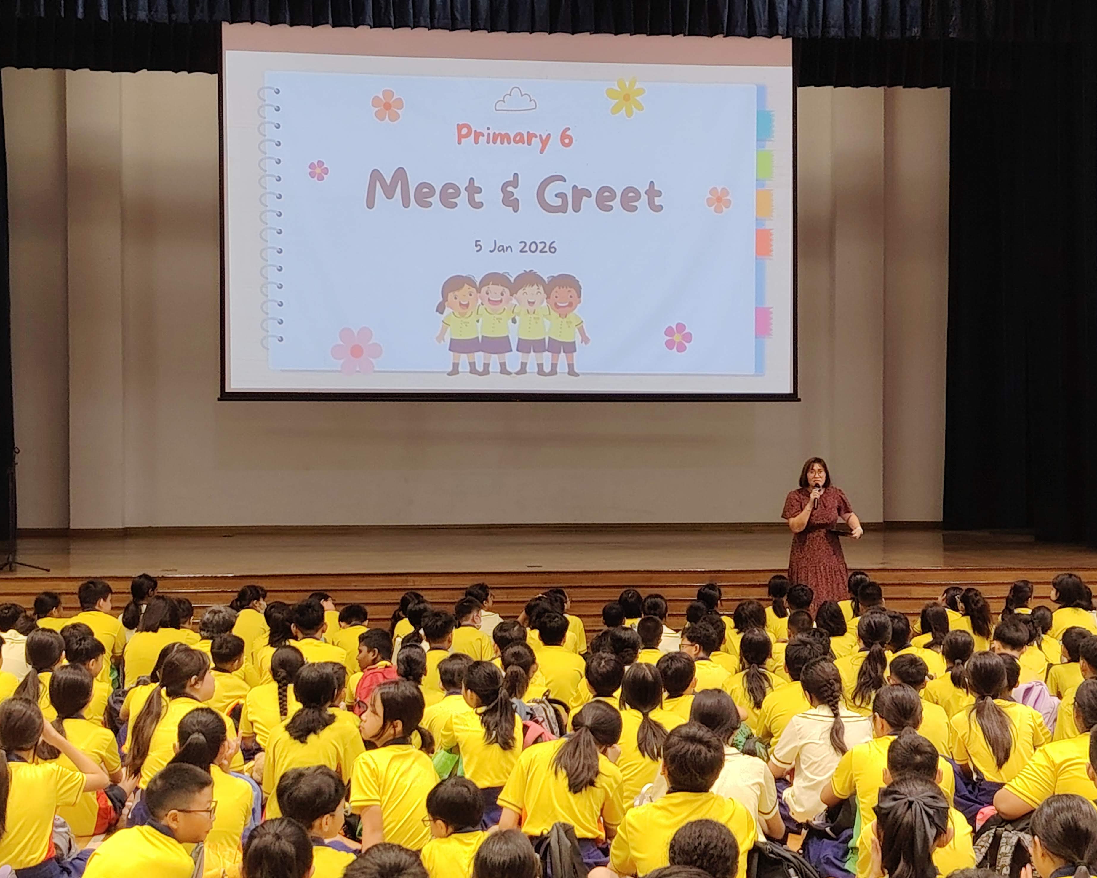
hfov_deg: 32.5
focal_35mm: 58
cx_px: 574
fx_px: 1883
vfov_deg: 26.2
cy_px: 440
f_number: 1.75
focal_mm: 5.25
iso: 288
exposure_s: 1/33.3
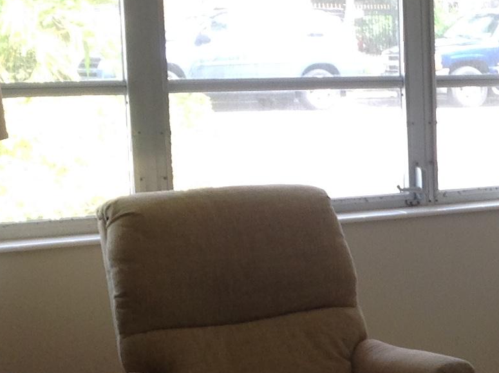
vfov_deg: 12.6
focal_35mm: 117
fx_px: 1684
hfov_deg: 15.7
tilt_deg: -11.9
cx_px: 723
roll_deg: +0.2
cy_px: 315
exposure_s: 1/120
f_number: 2.4
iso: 50
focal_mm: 4.28
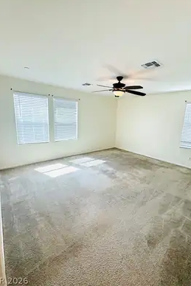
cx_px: 97
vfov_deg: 100.4
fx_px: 119
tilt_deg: -10.3
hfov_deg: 77.4
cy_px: 140
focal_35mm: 15
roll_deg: -2.3
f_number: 2.2
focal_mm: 2.22
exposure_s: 1/120
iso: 64
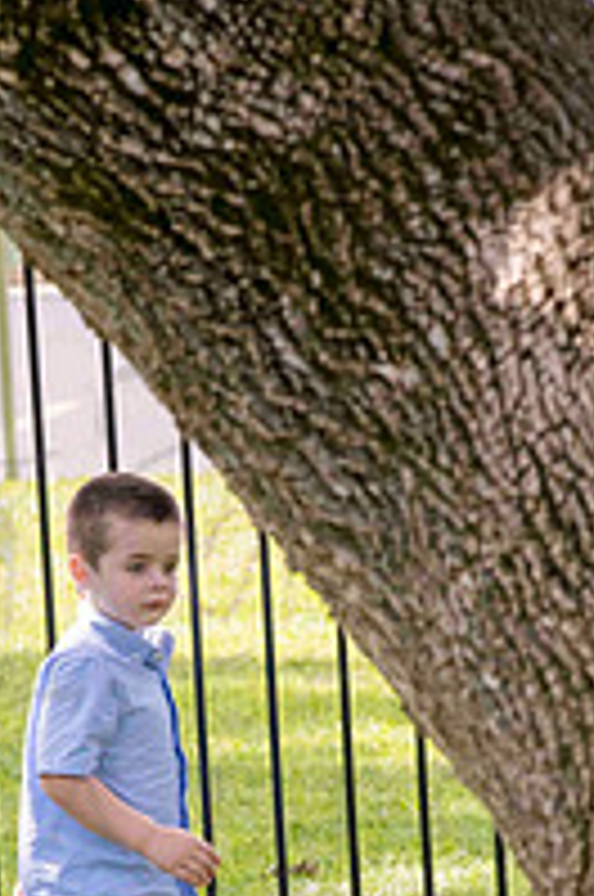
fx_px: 8717
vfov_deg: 5.9
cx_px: 212
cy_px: 964
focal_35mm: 351
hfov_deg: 3.9
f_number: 10
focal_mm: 155
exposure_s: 1/320
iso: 400
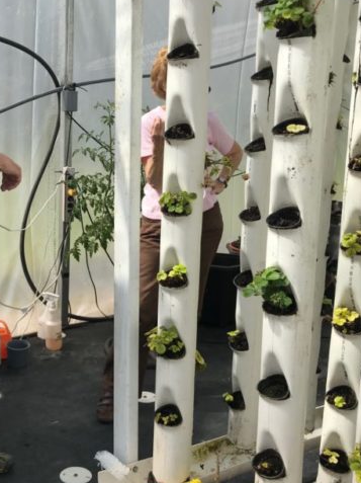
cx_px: 85
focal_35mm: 47
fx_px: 654
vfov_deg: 40.5
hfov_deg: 30.3
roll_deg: -0.8
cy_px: 232
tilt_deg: -11.4
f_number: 1.8
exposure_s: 1/2519
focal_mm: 3.99
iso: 20
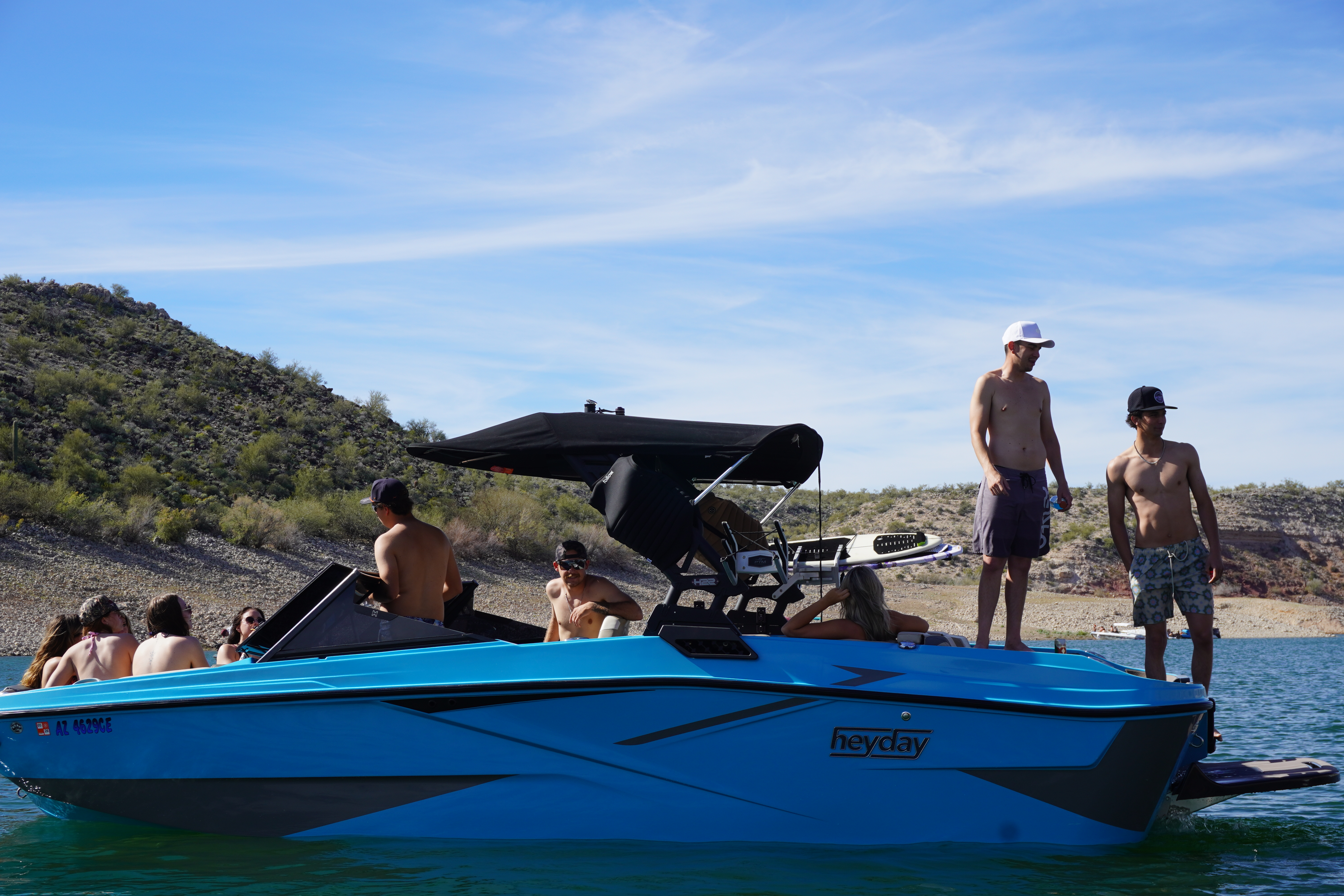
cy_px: 448
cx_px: 672
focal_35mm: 60
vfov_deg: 22.6
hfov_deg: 33.4
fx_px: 2240
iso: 100
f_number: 11
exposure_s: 1/160
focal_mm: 40
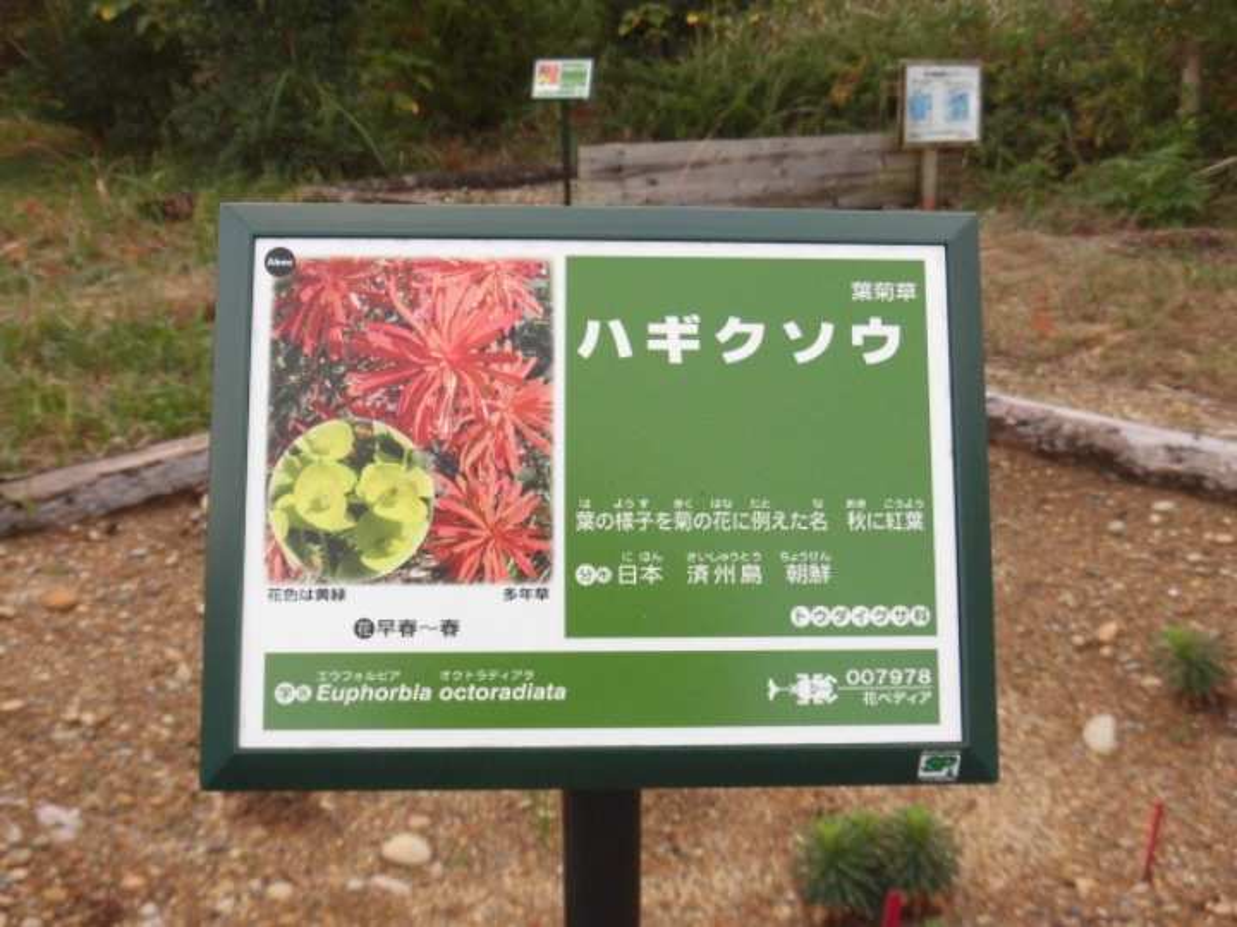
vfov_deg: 37.7
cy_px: 464
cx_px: 618
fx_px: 1358
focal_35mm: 38
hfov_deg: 49.0
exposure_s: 1/100
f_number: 3.7
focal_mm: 6.77
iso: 100
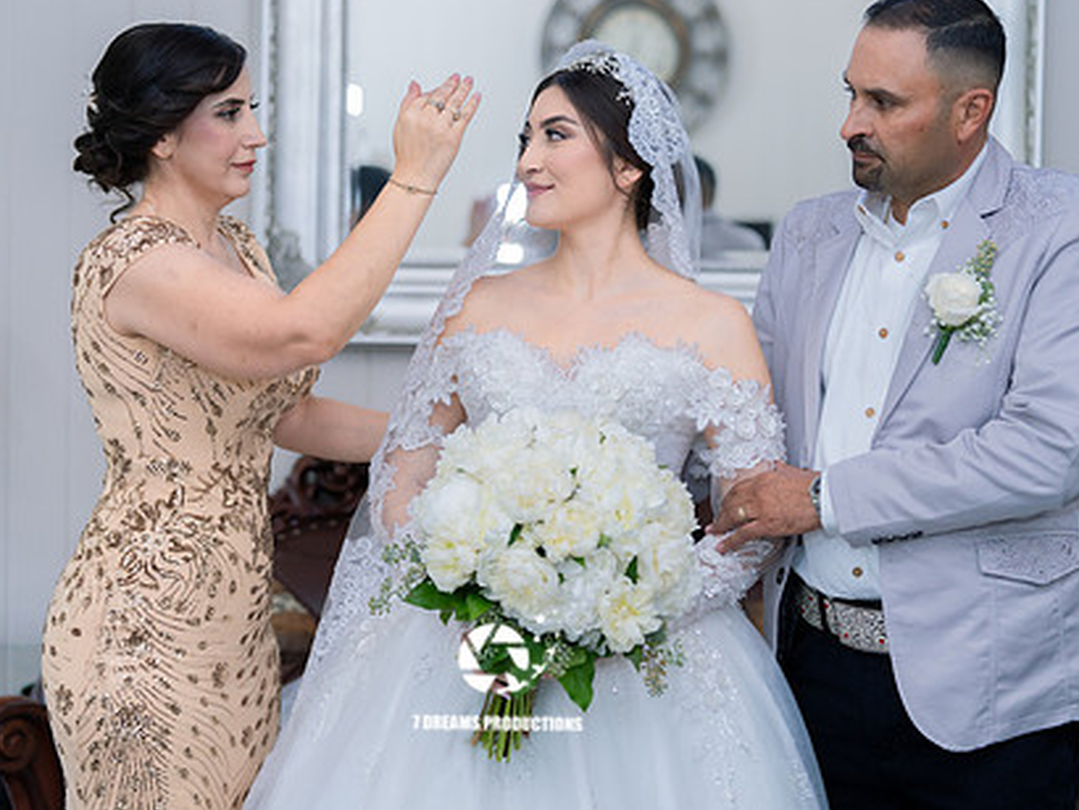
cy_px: 304
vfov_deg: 21.6
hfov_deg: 28.5
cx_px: 497
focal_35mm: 68
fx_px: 2121
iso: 640
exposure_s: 1/200
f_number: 2
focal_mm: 50
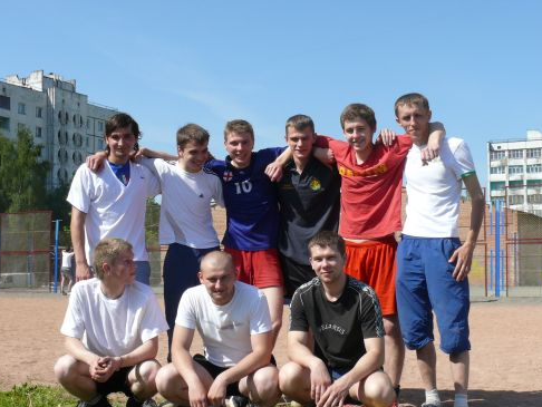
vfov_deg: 27.5
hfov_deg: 36.1
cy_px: 233
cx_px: 294
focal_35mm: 53
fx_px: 830
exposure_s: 1/500
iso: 100
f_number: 5.6
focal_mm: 8.6
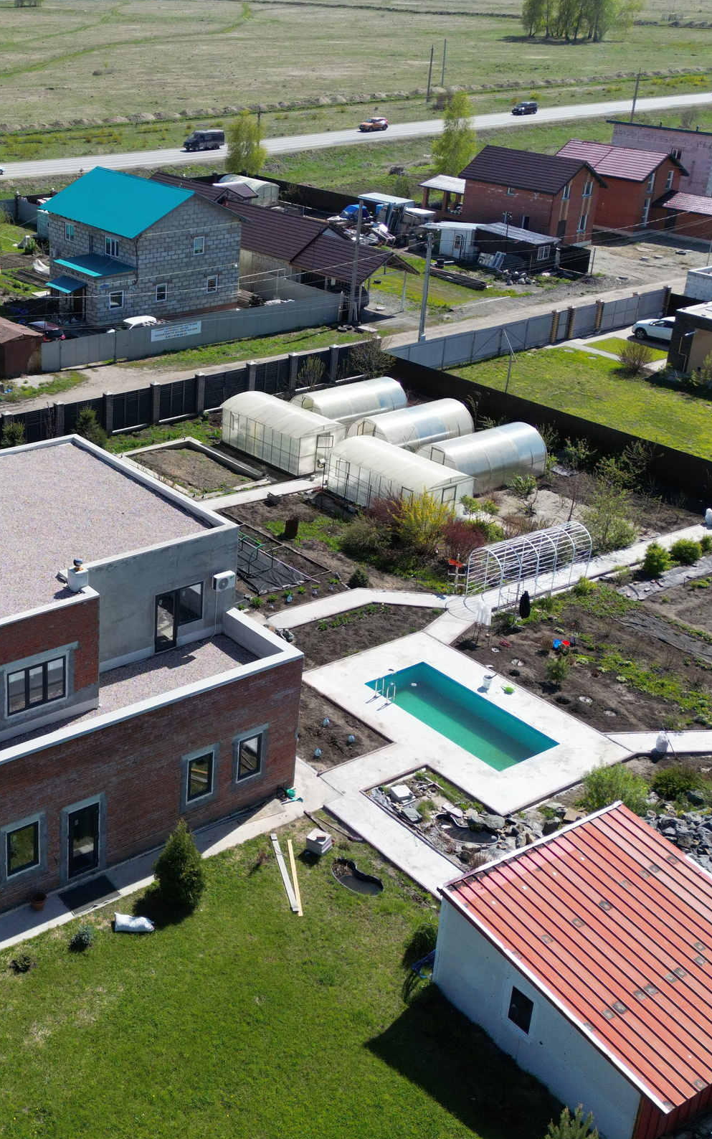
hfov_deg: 30.2
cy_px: 469
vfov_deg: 48.0
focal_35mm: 41
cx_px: 105
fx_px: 1272
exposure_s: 1/3000
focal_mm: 6.72
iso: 160
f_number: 1.7
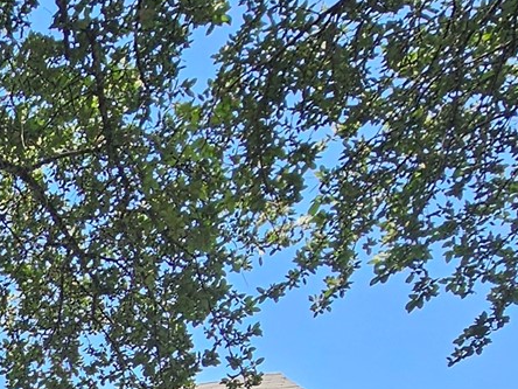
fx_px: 898
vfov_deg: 19.1
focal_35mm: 60
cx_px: -338
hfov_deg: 23.0
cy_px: 685
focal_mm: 2.2
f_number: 2.2
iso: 50
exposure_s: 1/490
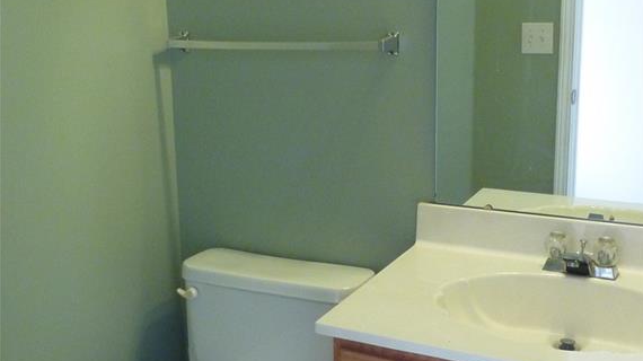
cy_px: 151
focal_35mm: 47
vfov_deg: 25.4
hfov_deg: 43.7
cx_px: 324
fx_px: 801
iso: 400
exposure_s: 1/25
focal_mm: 4.4
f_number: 3.3
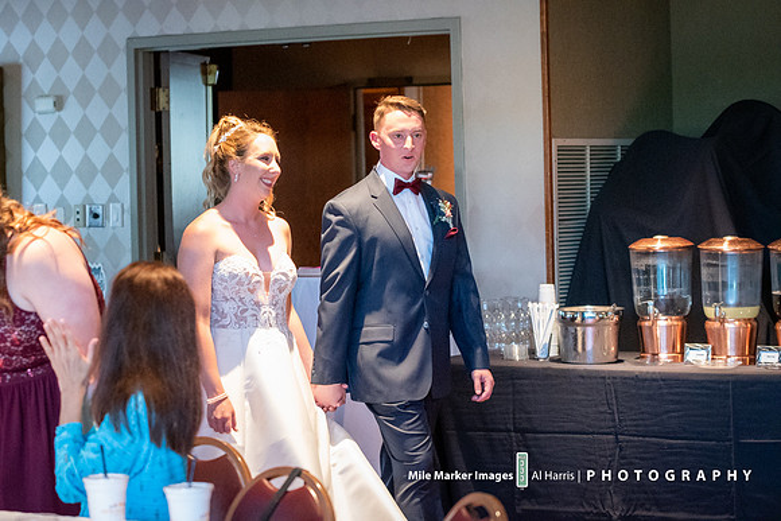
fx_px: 2278
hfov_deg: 19.5
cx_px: 390
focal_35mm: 105
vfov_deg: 13.0
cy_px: 260
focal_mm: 70
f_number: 2.8
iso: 10000
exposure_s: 1/400
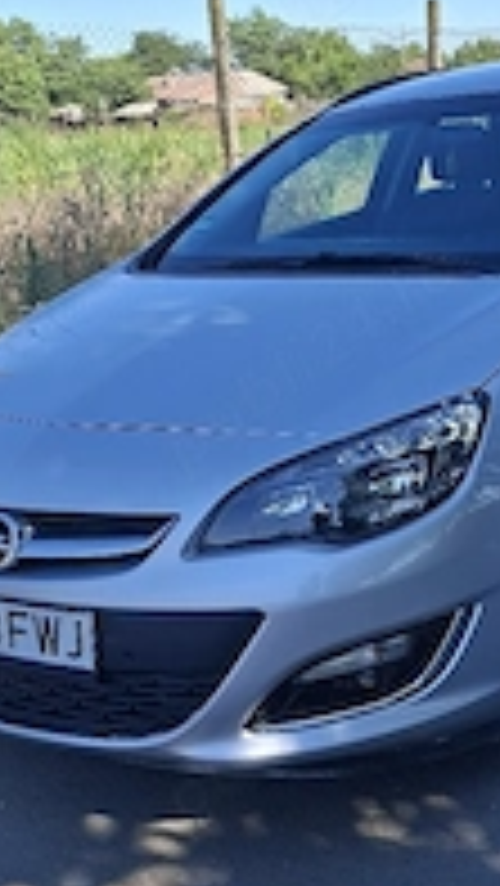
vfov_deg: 40.5
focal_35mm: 51
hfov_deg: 23.2
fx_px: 1201
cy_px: 414
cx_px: 401
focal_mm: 5.54
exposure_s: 1/1250
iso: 50
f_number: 1.8
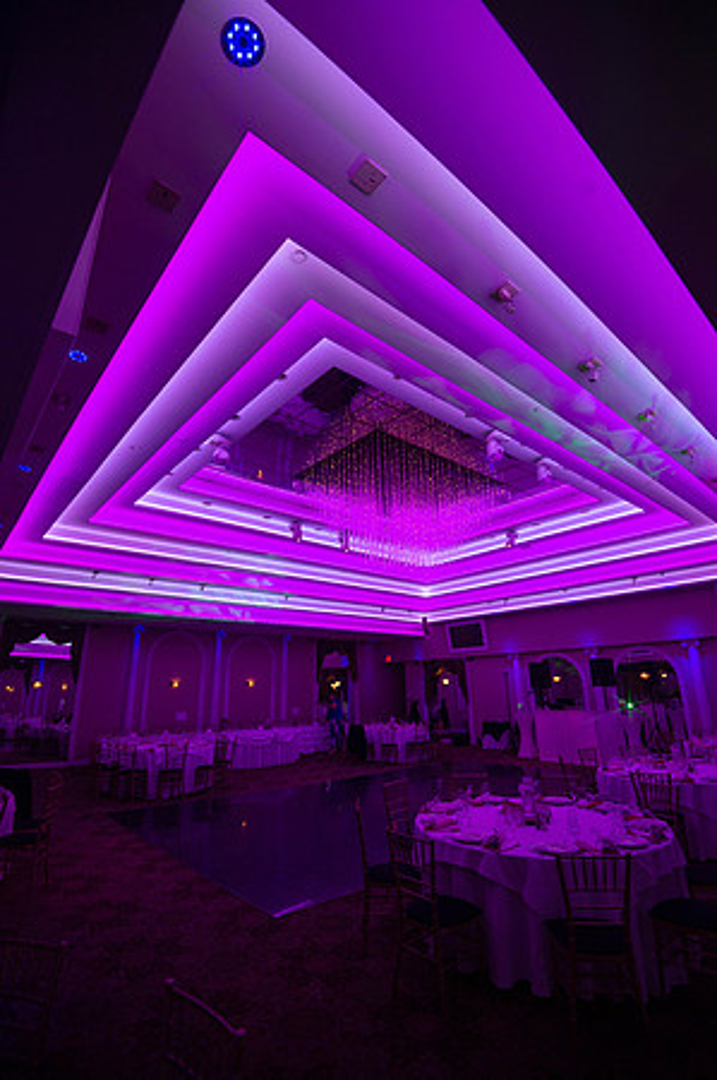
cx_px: 358
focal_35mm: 16
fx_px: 479
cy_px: 540
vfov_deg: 96.8
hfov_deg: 73.6
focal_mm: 16
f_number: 4
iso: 1000
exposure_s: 1/320
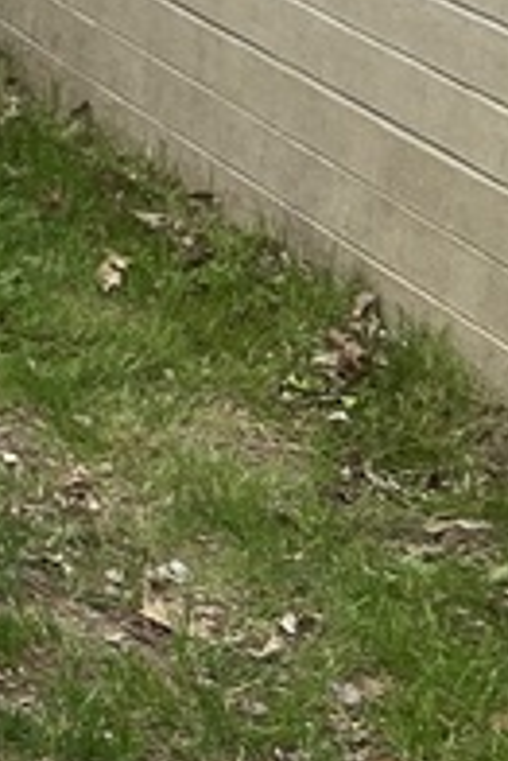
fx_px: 2979
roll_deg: -1.4
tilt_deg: -10.5
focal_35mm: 141
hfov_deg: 7.9
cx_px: -1191
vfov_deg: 14.0
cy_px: -202
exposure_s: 1/1412
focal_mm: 5.7
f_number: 1.5
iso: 50
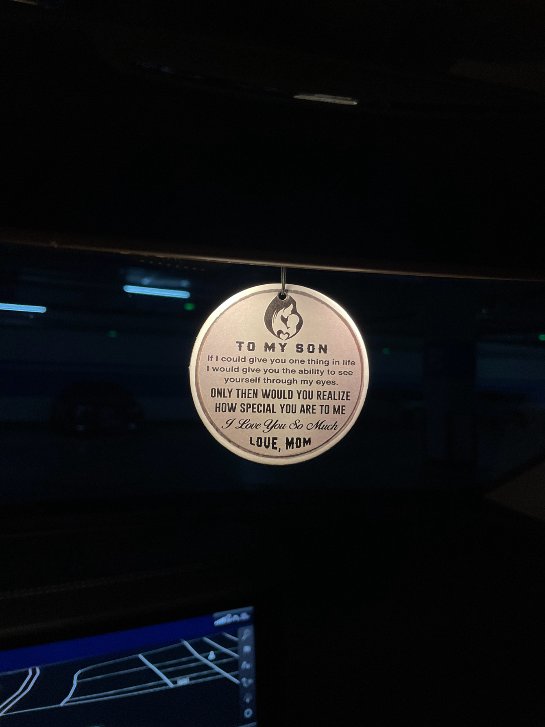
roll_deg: -0.9
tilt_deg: +4.7
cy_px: 364
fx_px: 545
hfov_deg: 53.1
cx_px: 272
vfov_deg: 67.3
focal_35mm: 26
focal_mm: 4.2
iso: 125
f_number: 1.6
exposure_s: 1/121
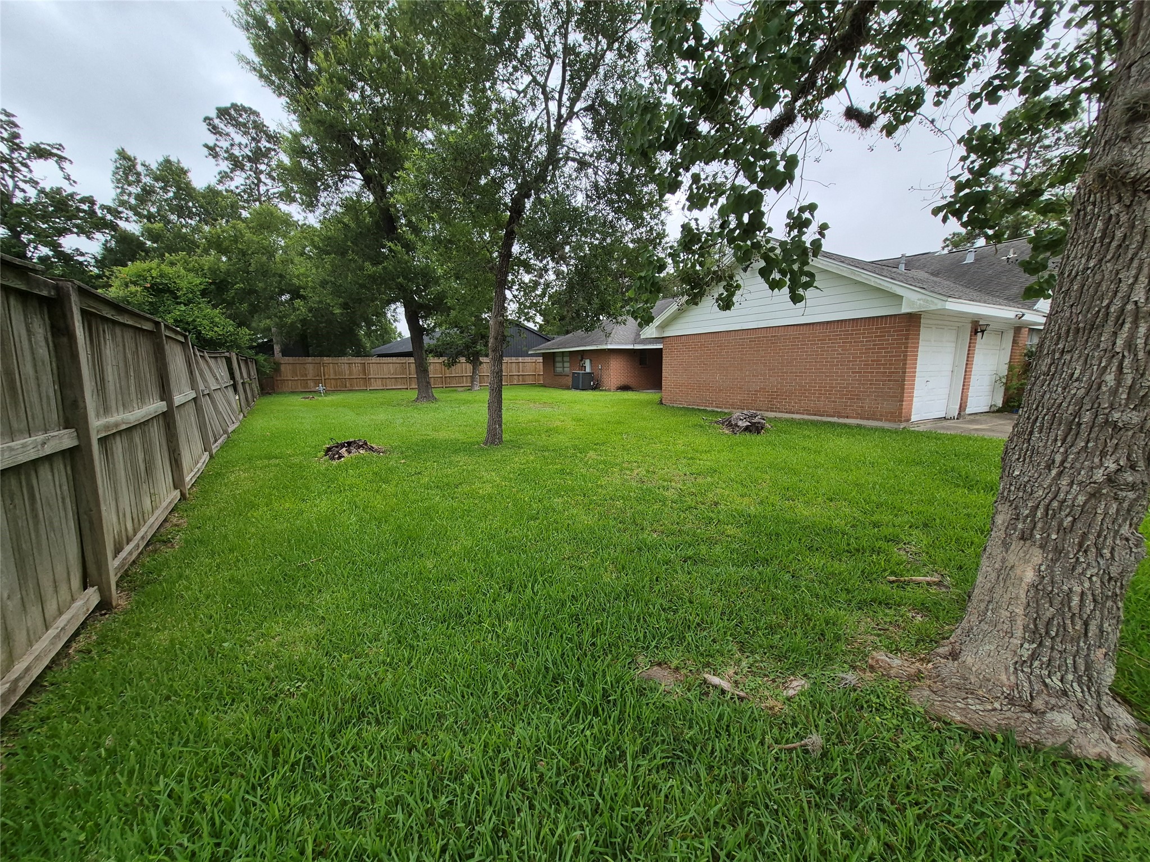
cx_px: 575
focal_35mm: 13
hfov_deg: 106.2
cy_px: 431
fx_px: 432
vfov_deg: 89.9
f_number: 2.2
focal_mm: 1.74
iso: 40
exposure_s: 1/936
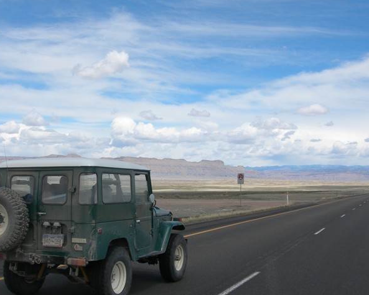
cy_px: 163
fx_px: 546
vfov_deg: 30.3
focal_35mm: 50
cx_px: 161
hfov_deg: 37.3
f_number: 4.8
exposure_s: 1/784
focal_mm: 7.8
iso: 50
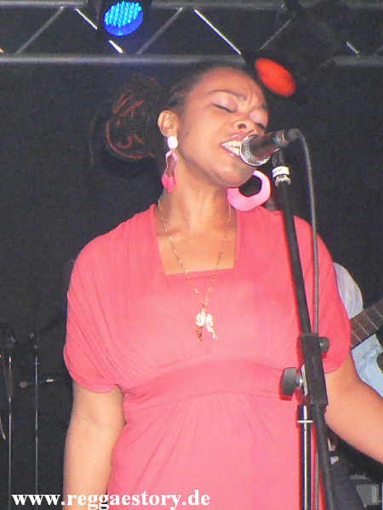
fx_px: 516
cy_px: 255
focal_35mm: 35
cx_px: 192
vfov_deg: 52.6
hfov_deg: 40.7
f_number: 2.8
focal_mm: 6
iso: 400
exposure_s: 1/60
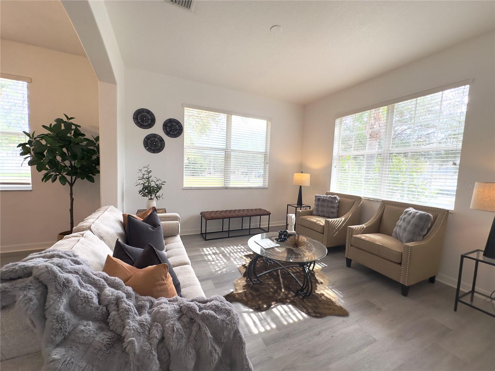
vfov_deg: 85.7
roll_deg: -2.1
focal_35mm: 14
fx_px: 200
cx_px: 248
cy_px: 186
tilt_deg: -5.1
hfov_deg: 102.1
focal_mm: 2.22
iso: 40
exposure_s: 1/152
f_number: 2.2
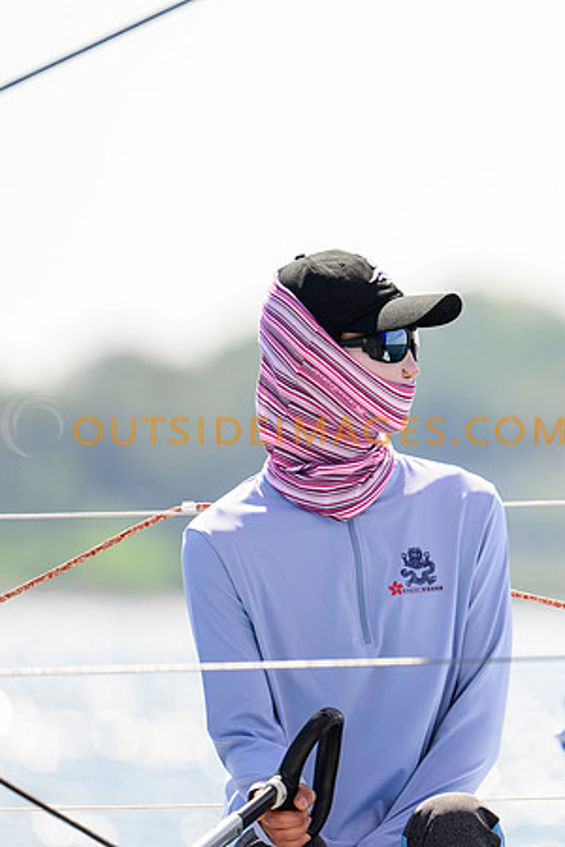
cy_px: 424
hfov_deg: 1.5
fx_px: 21195
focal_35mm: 900
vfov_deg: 2.3
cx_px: 500
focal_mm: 400
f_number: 4.5
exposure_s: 1/1250
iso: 250
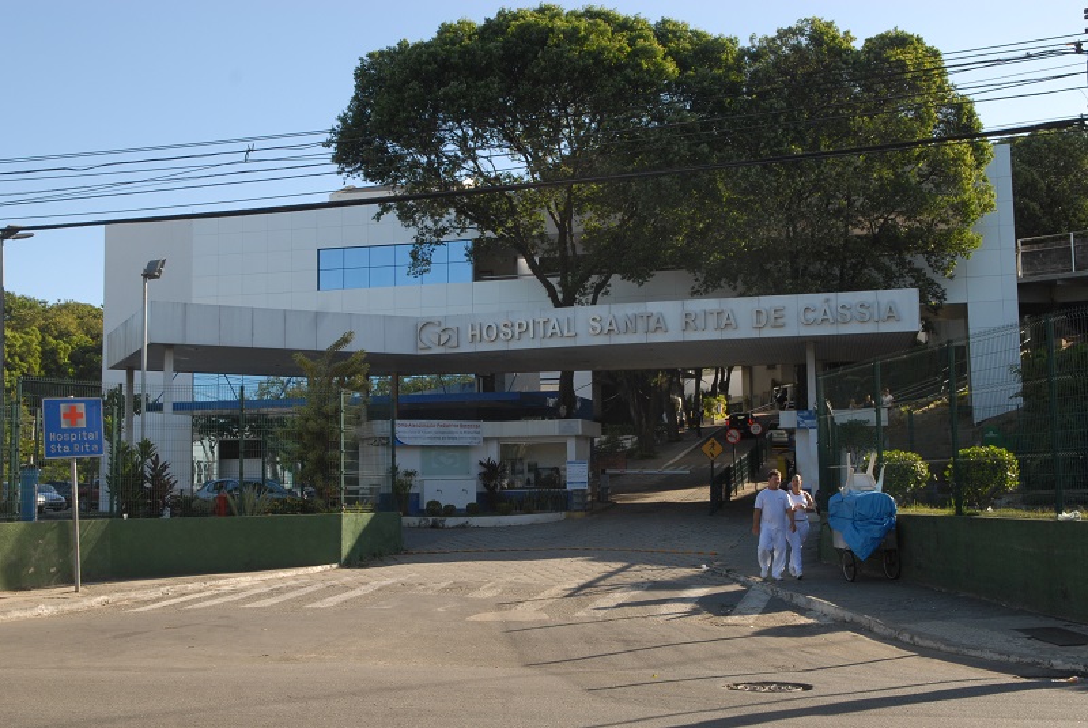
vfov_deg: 32.0
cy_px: 364
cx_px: 544
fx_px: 1270
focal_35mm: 42
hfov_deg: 46.4
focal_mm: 28
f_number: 8
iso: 250
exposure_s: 1/200
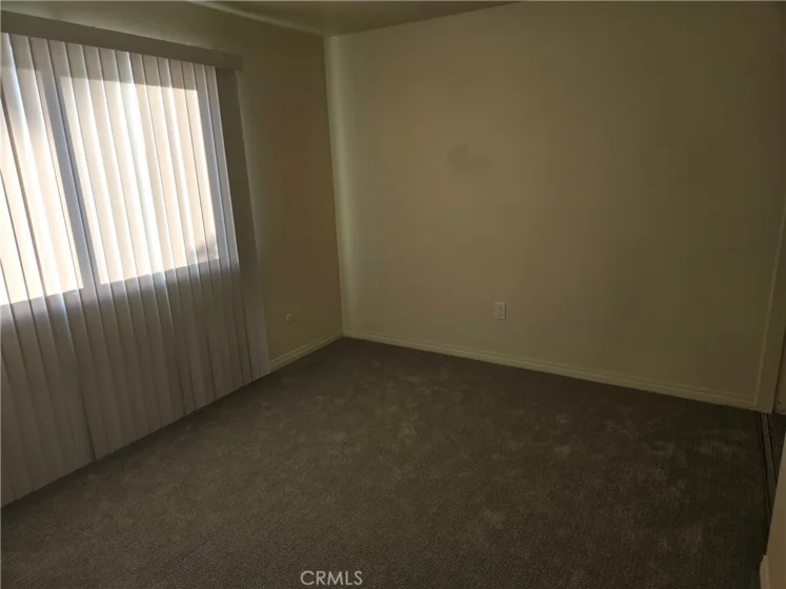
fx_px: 522
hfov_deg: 73.9
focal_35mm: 23
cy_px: 294
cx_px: 393
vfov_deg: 58.9
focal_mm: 5.4
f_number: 1.8
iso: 40
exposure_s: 1/60
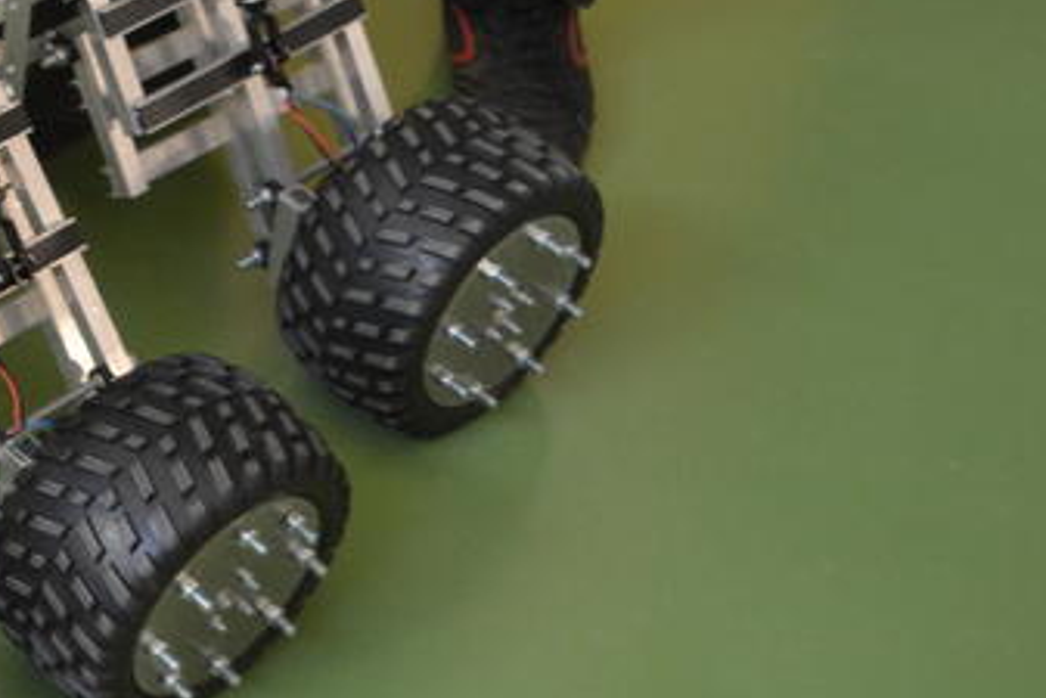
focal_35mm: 102
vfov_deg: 13.3
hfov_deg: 18.3
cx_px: -379
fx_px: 2979
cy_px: 76
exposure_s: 1/30
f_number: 3.8
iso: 1250
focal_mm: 23
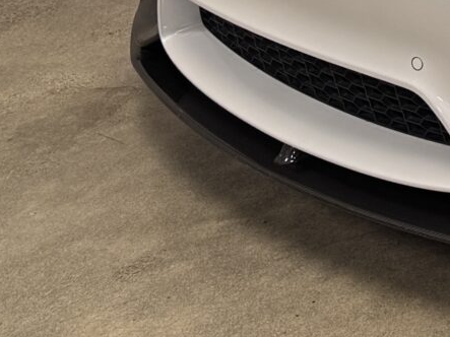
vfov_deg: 13.0
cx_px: 971
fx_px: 1352
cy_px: -246
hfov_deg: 14.6
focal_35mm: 104
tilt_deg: -12.6
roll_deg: +0.5
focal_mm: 6.76
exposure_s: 1/62
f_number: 1.78
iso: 80
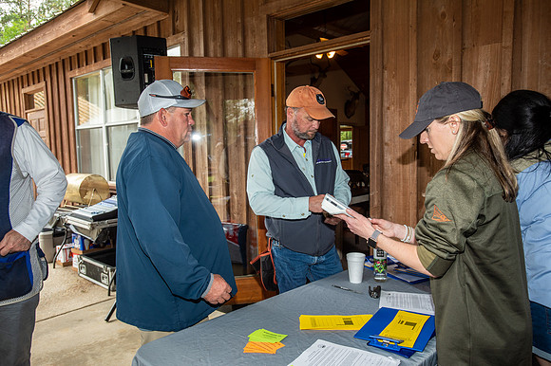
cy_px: 183
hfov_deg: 69.4
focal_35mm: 26
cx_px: 276
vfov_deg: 49.5
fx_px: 398
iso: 400
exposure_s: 1/60
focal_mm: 26
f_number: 5.6
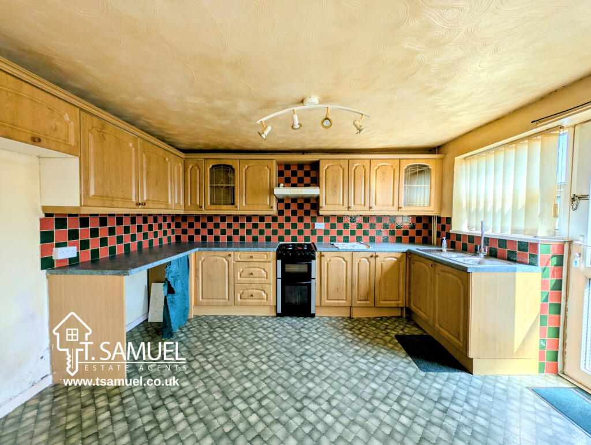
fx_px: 205
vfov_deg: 94.6
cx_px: 296
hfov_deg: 110.5
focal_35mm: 12
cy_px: 222
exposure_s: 1/420
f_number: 1.95
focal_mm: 2.23
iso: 42
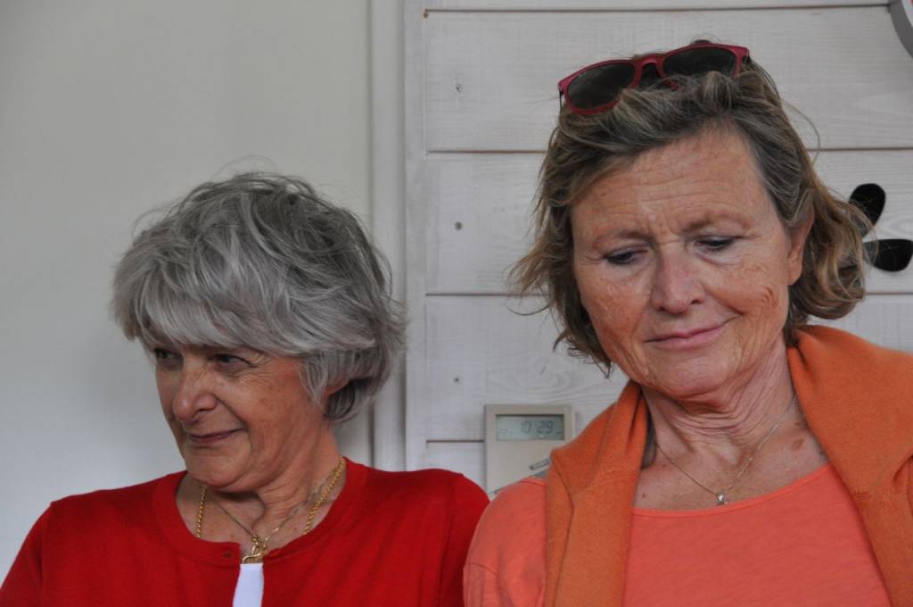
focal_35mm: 135
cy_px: 304
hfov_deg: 15.2
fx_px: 3419
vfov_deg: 10.1
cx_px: 456
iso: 1600
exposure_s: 1/60
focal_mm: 90
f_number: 5.3
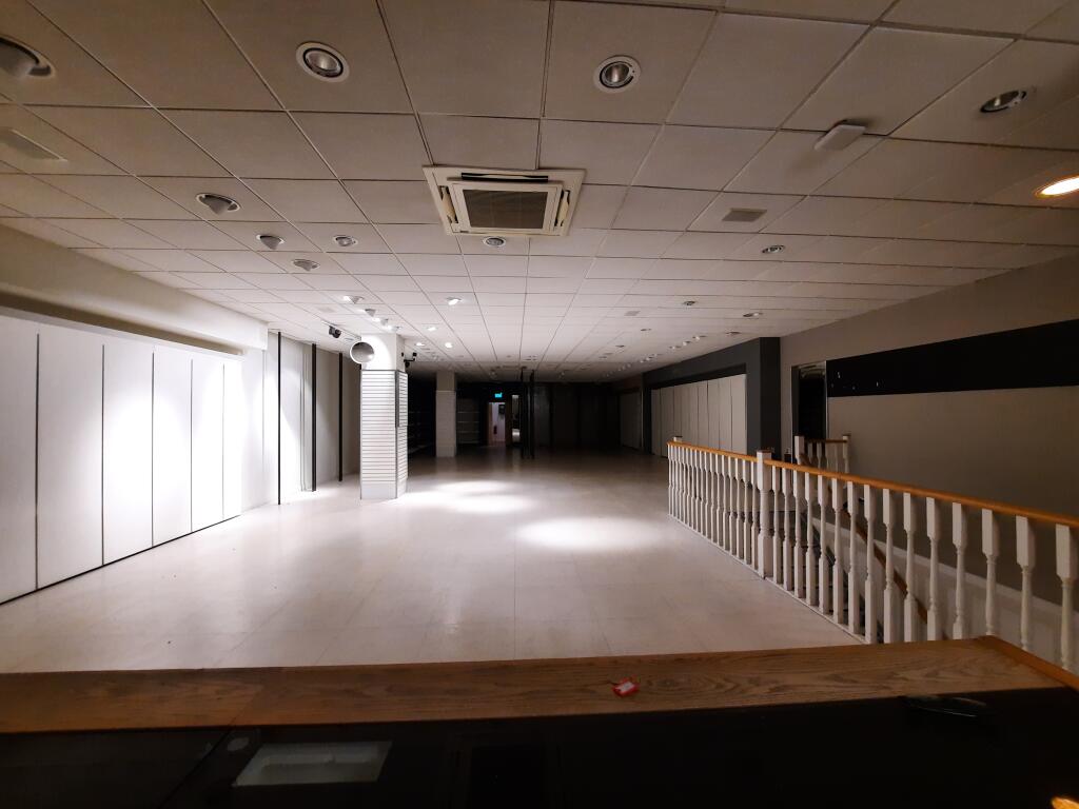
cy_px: 404
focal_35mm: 13
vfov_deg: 89.9
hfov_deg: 106.2
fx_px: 405
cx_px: 540
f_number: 2.2
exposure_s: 1/50
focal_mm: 1.74
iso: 100
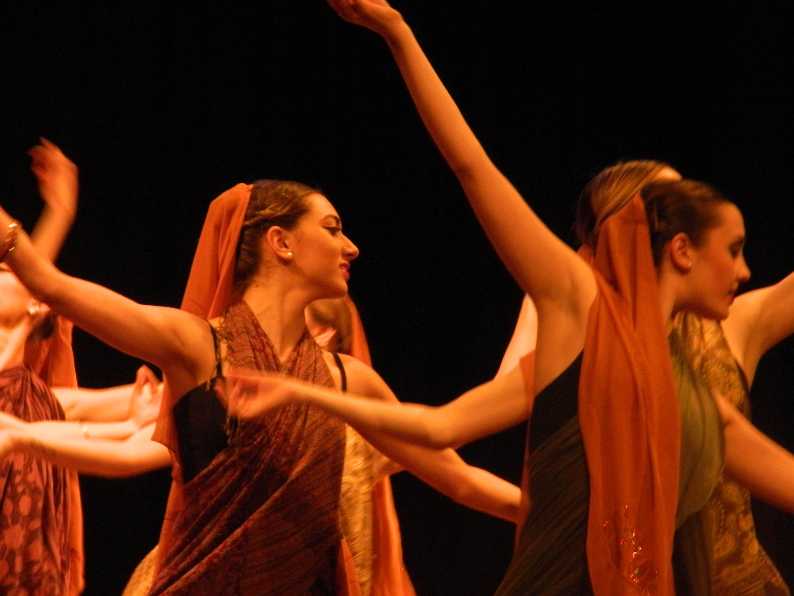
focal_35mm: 275
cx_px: 486
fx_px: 6308
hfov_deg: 7.2
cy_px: 366
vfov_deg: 5.4
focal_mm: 39.7
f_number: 5.4
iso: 400
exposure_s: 1/8
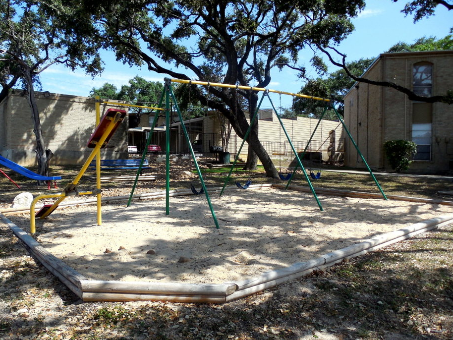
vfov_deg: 49.8
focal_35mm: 28
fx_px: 367
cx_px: 205
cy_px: 171
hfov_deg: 63.3
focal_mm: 4.5
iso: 125
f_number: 3.3
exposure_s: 1/800
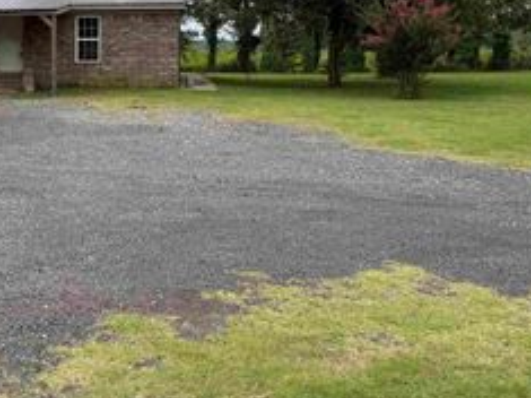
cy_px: 78
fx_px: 782
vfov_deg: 27.9
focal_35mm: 51
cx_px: 43
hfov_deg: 35.1
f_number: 1.78
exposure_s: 1/4673
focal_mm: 6.76
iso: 80
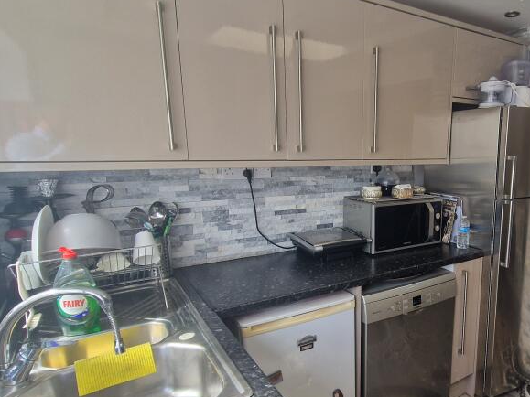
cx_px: 379
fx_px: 352
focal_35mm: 23
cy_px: 227
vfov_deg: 58.6
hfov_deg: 70.3
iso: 64
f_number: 2.2
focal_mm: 2.2
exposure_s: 1/100
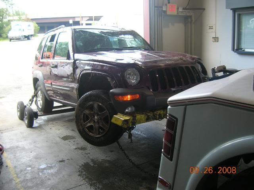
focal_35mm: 34
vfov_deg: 41.7
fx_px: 249
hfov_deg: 54.0
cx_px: 127
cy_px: 95
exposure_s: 1/37.7
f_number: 2.9
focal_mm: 5.7
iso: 50
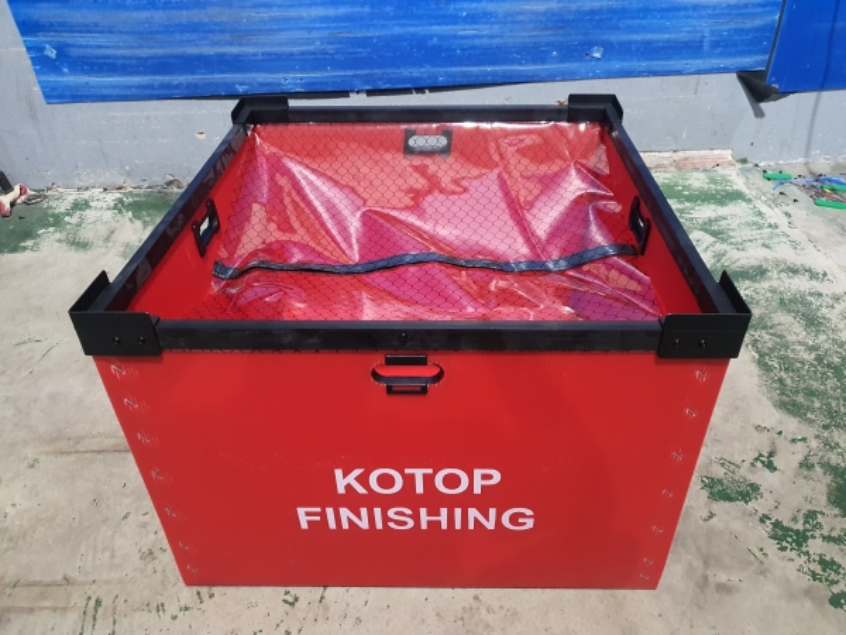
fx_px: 635
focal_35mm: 26
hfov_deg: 67.3
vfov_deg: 53.1
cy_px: 318
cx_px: 423
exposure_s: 1/50
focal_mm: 4.3
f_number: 1.5
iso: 640
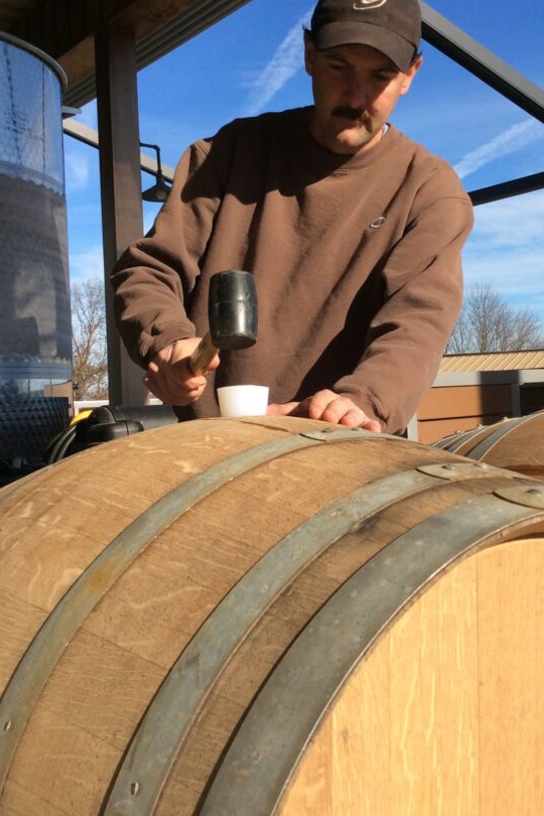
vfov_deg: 46.4
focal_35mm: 42
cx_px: 355
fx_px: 952
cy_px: 374
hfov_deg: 31.7
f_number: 2.4
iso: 32
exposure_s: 1/1192
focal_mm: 3.3
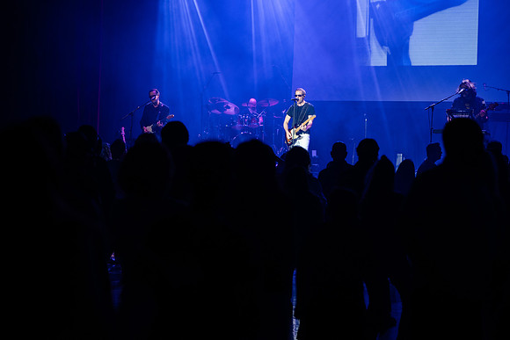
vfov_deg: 16.1
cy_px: 170
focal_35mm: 85
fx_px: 1204
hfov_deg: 23.9
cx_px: 255
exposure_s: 1/200
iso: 800
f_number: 2.8
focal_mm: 85
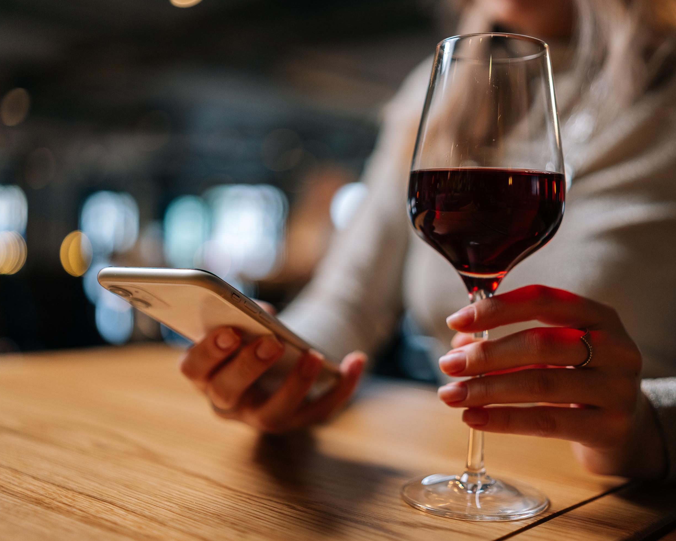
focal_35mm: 40
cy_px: 268
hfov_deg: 45.5
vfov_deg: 37.3
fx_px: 800
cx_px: 408
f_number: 1.4
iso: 400
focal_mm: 35
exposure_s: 1/400
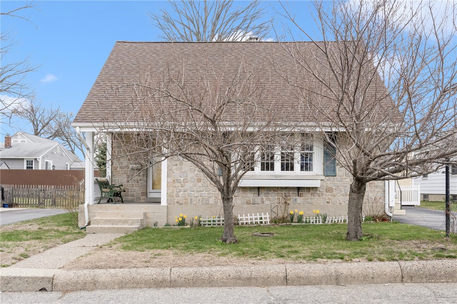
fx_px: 393
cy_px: 152
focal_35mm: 31
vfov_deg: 42.3
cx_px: 228
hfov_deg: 60.3
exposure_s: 1/400
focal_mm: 21
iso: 1600
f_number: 7.1
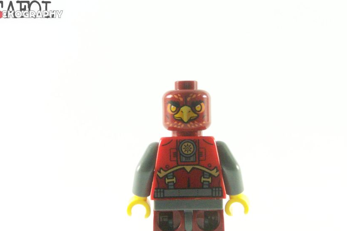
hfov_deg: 22.9
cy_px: 153
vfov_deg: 15.3
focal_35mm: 89
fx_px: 857
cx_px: 192
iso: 400
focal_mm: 11.5
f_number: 4
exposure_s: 1/60
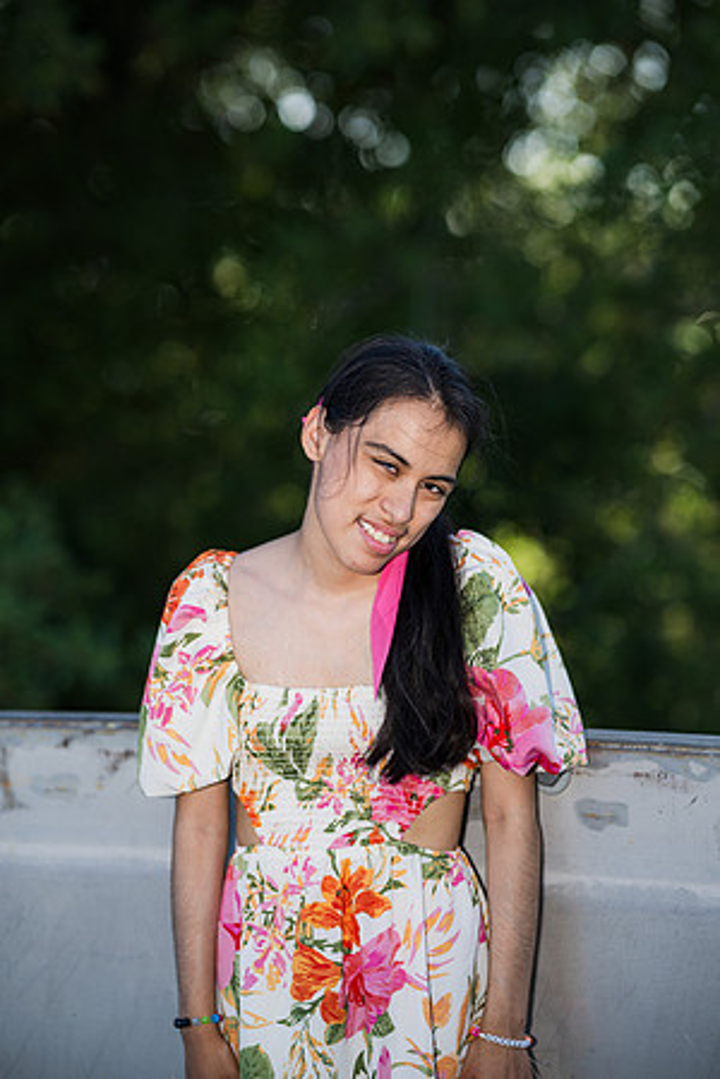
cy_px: 540
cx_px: 360
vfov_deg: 23.9
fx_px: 2550
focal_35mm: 85
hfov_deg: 16.1
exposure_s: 1/1600
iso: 100
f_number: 1.8
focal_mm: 85
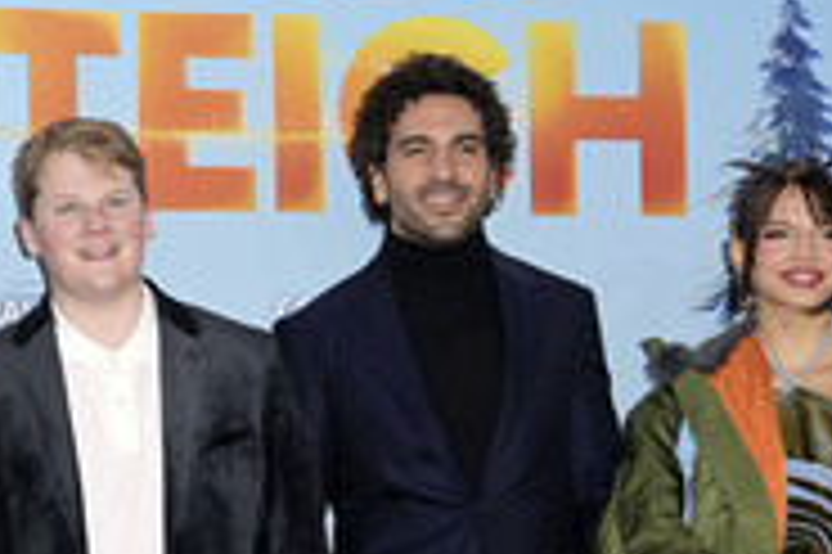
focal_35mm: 134
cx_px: 110
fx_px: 3094
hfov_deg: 15.2
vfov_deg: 10.2
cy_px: 329
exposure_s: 1/250
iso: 640
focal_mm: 55
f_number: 5.6
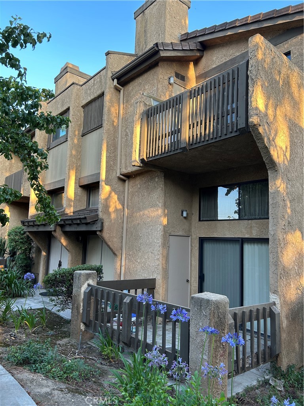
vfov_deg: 67.3
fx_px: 304
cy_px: 203
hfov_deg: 53.1
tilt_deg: +8.4
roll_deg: -1.8
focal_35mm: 26
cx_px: 152
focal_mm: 5.7
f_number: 1.5
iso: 50
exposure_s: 1/161
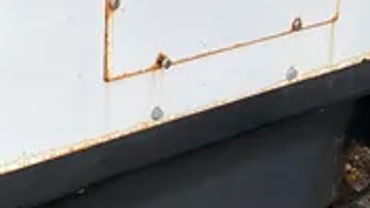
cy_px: -142
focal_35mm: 127
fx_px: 1246
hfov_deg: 16.3
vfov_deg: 9.2
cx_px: -65
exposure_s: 1/867
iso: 20
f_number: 1.8
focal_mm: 3.99
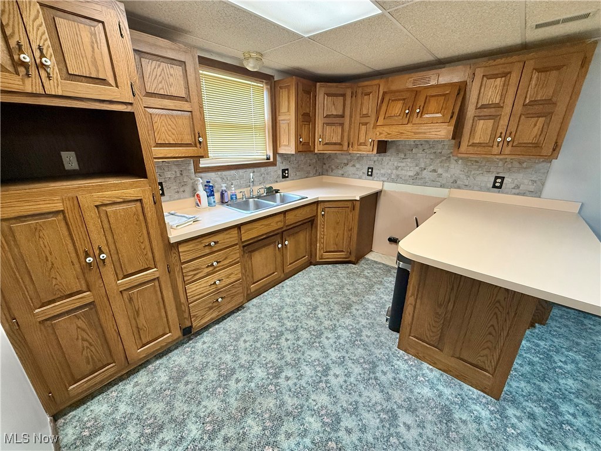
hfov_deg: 102.1
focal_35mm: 14
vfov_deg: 85.7
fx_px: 243
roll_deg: +0.0
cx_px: 300
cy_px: 226
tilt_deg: -18.6
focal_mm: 2.22
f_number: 2.2
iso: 320
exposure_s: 1/60
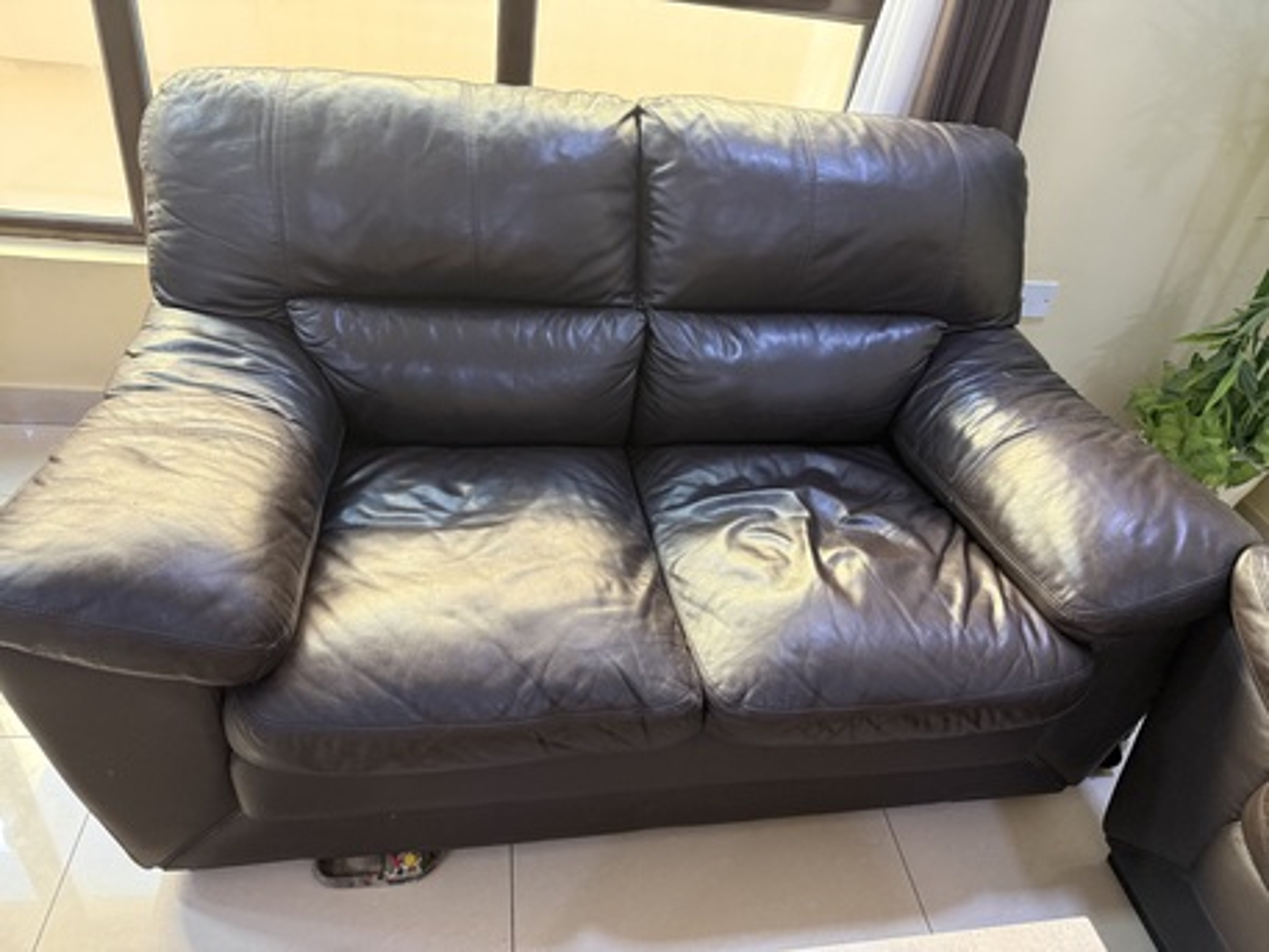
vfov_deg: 56.8
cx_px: 634
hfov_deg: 71.6
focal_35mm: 24
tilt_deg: -34.2
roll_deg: -8.8
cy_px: 476
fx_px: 880
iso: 320
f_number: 1.78
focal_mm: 6.76
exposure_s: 1/50
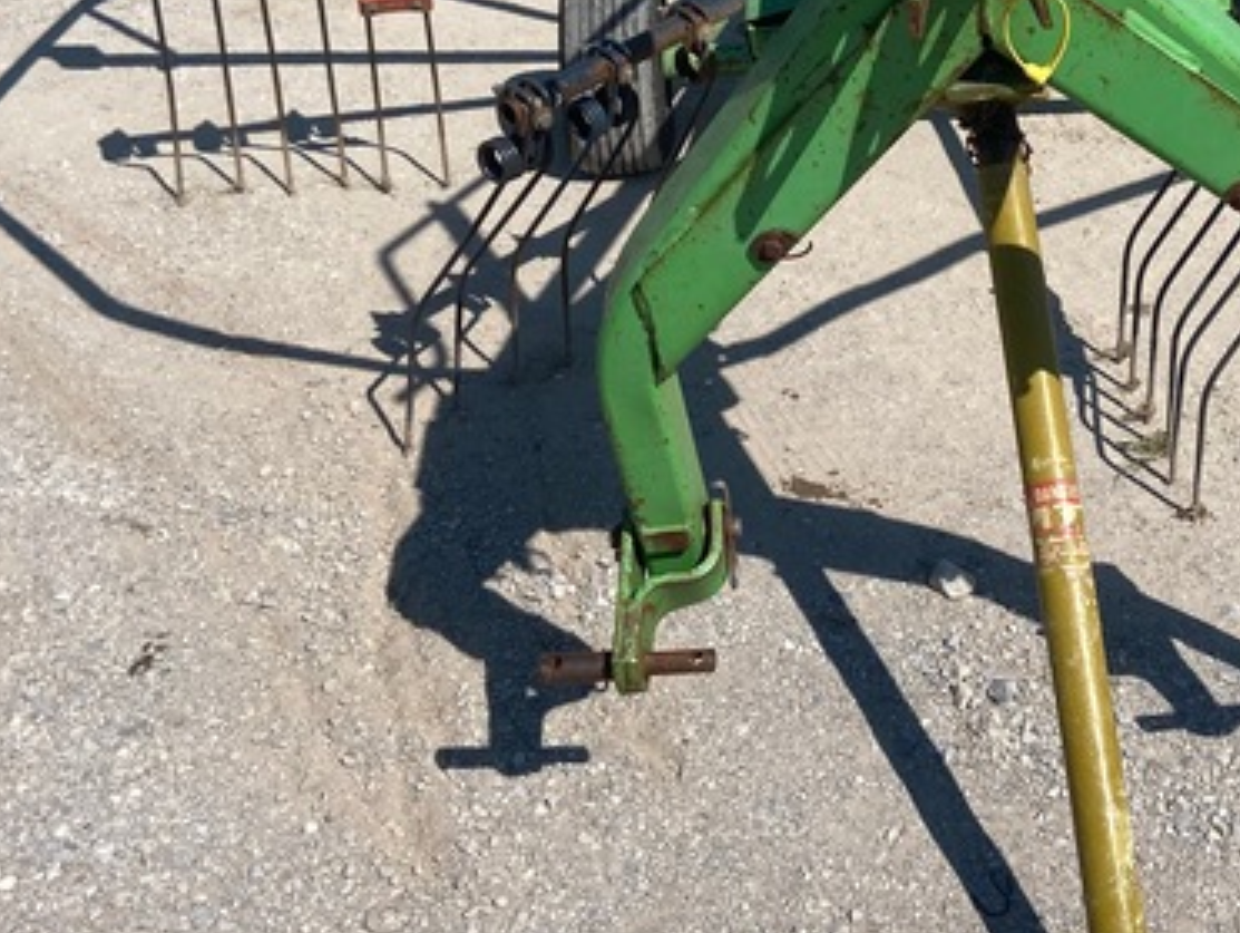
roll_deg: -0.9
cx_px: 943
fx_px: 2008
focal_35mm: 56
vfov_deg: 25.6
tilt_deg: -24.7
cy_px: 157
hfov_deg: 33.6
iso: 32
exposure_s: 1/4444
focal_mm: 4.25
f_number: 1.8
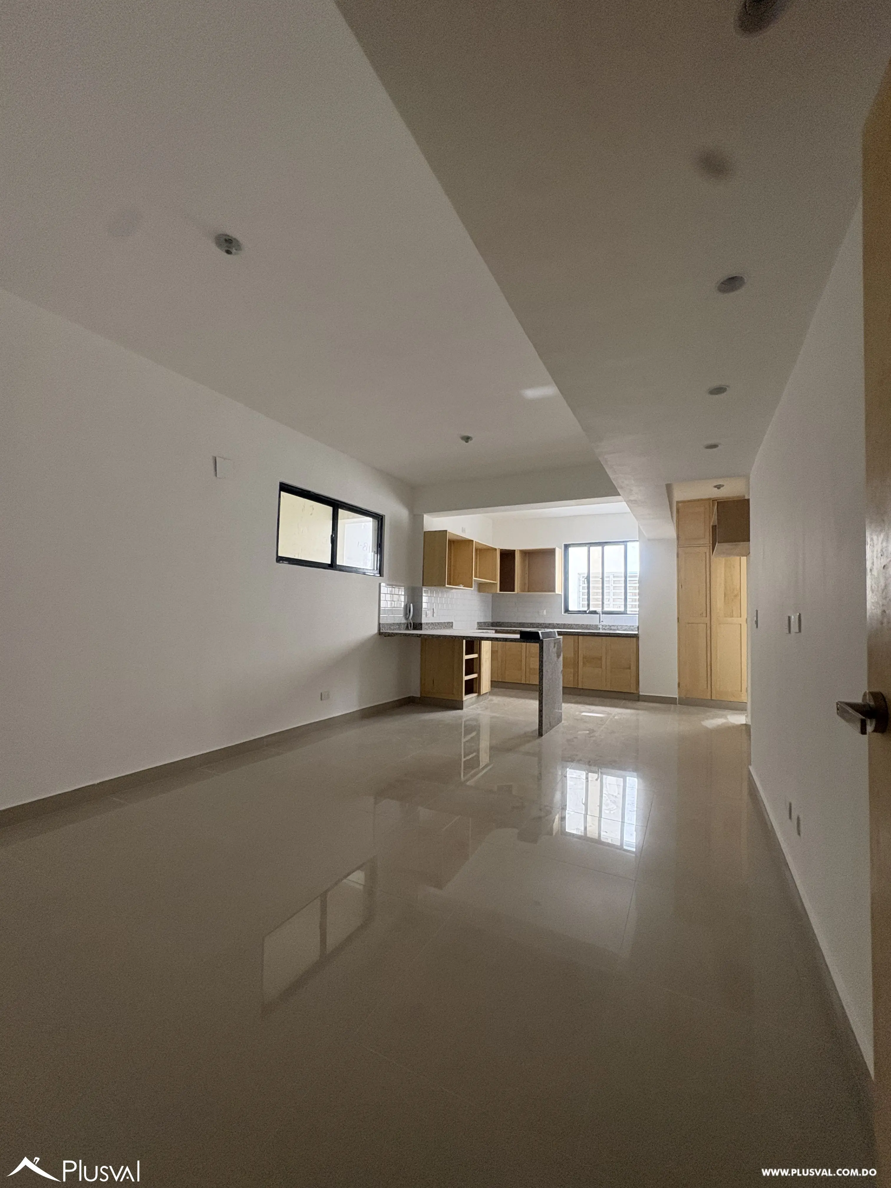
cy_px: 594
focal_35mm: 14
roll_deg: -1.4
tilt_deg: +3.6
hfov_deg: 85.7
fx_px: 480
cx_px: 446
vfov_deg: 102.1
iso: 200
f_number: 2.2
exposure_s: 1/60
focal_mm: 2.22
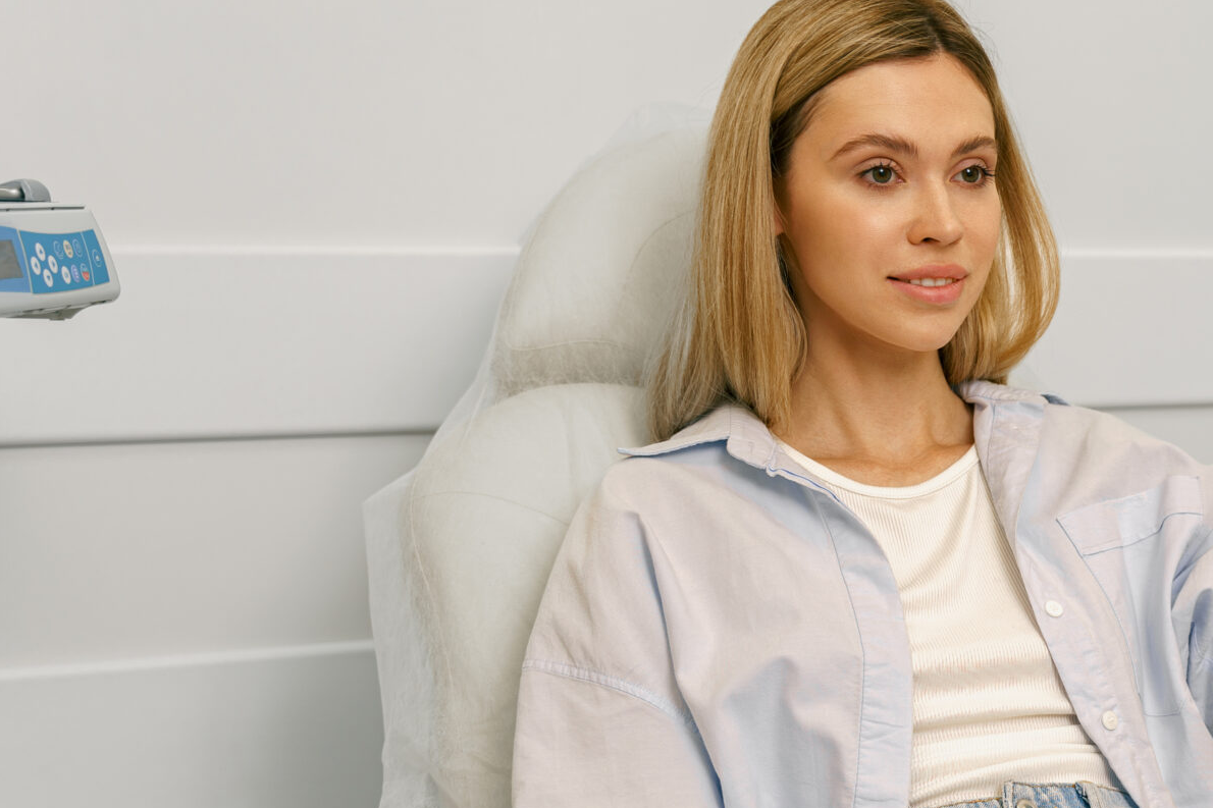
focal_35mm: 72
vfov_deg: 18.9
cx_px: 1295
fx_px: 2421
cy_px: 567
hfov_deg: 26.2
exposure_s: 1/100
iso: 100
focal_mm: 33.4
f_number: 2.8
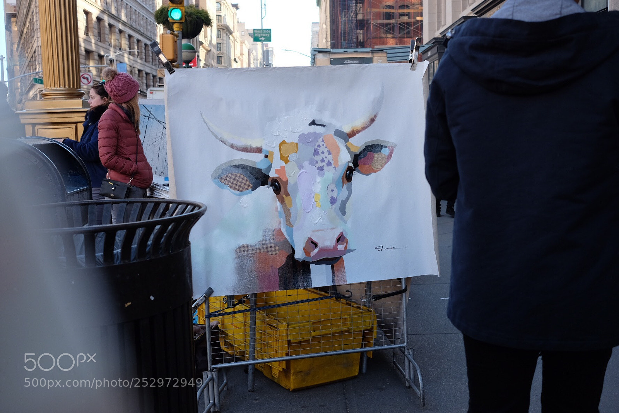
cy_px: 206
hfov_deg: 47.4
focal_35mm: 41
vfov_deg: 32.6
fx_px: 705
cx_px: 310
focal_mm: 27
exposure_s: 1/340
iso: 400
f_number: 4
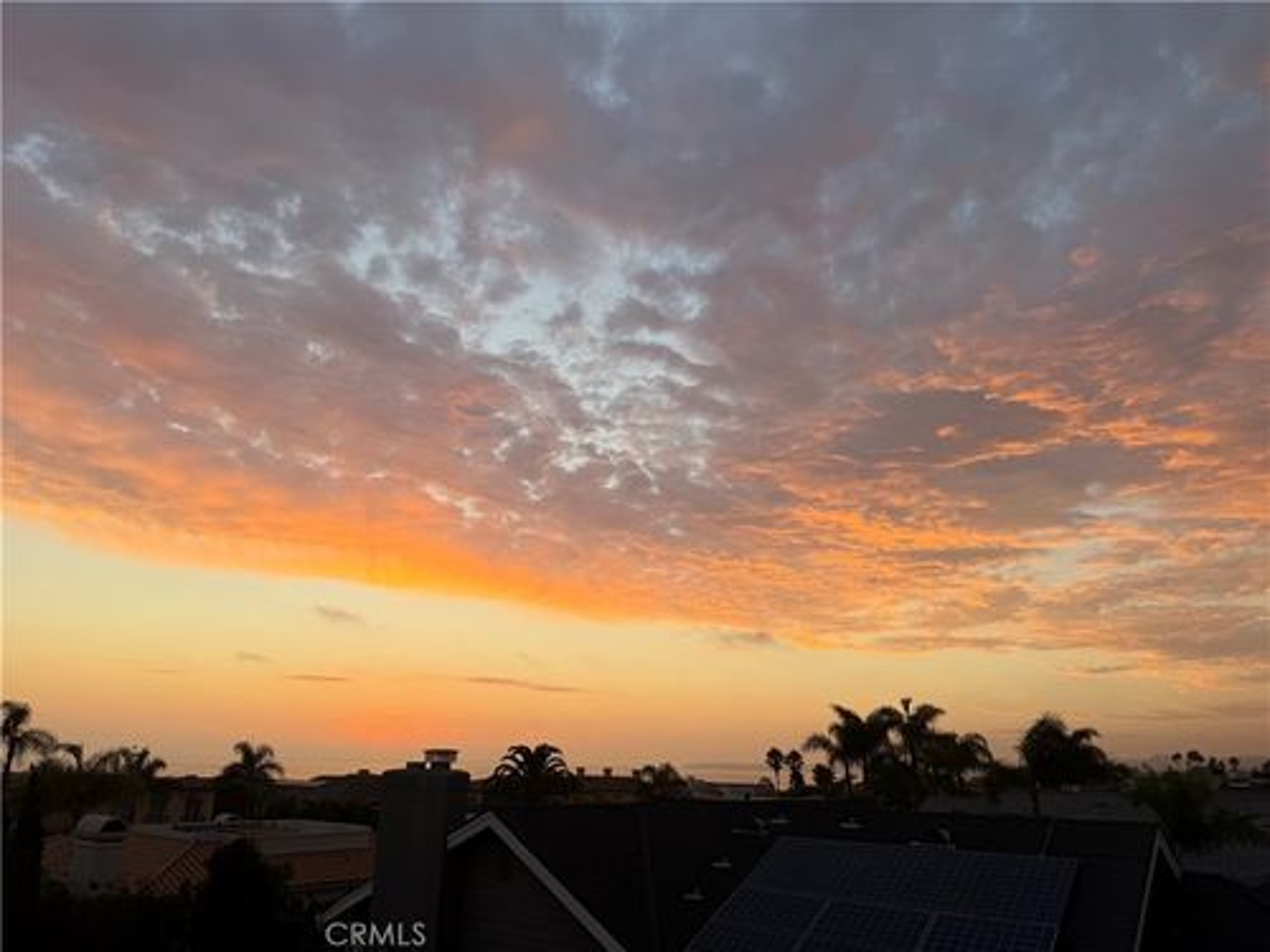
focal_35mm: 24
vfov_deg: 56.8
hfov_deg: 71.6
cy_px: 476
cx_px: 635
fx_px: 881
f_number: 1.78
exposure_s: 1/344
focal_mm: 6.76
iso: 80
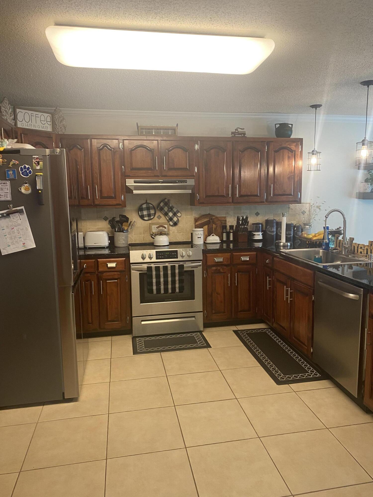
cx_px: 186
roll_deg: +1.1
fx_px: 374
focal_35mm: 26
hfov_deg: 53.1
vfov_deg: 67.3
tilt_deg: -6.0
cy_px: 248
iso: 125
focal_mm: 4.25
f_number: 1.8
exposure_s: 1/60
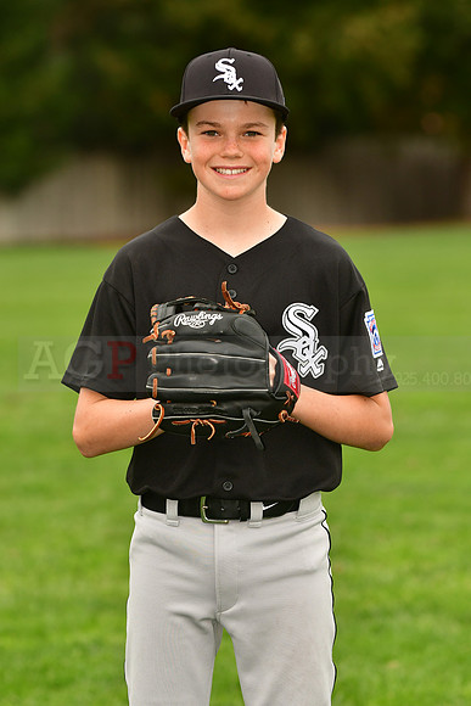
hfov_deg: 6.1
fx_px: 4413
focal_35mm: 225
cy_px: 353
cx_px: 236
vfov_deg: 9.1
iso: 320
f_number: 4
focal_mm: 150
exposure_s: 1/1000
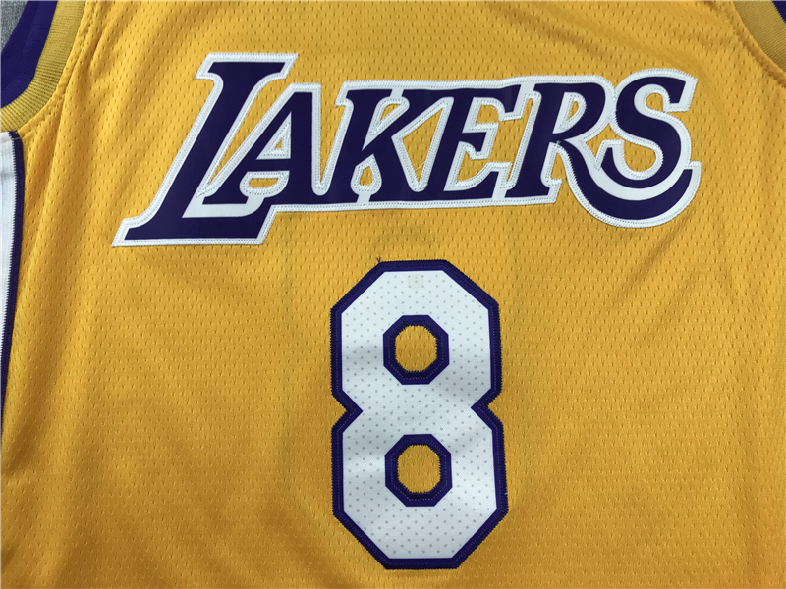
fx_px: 636
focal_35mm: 28
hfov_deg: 63.4
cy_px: 294
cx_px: 393
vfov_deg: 49.7
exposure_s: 1/100
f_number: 1.8
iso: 32
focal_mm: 3.99
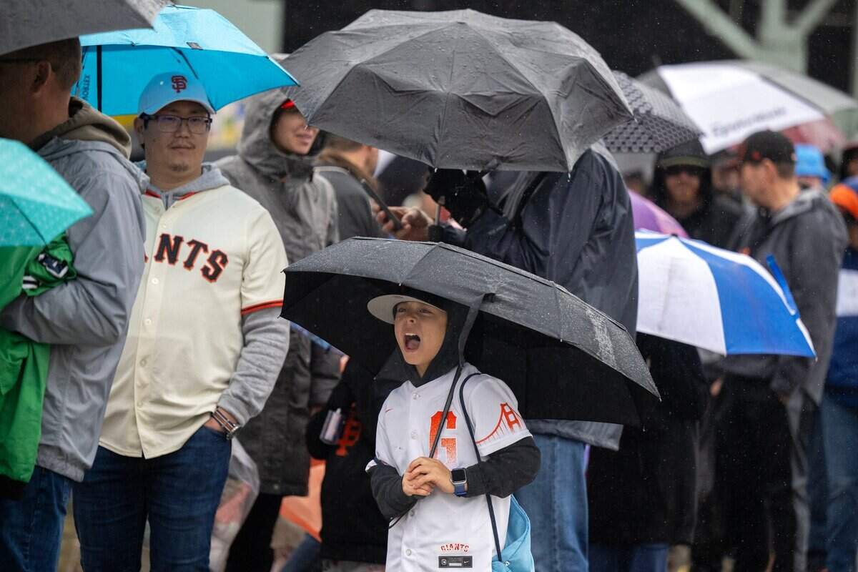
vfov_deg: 8.9
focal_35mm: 155
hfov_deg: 13.2
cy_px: 286
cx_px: 429
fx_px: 3694
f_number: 2.8
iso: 1600
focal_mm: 155
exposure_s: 1/5000
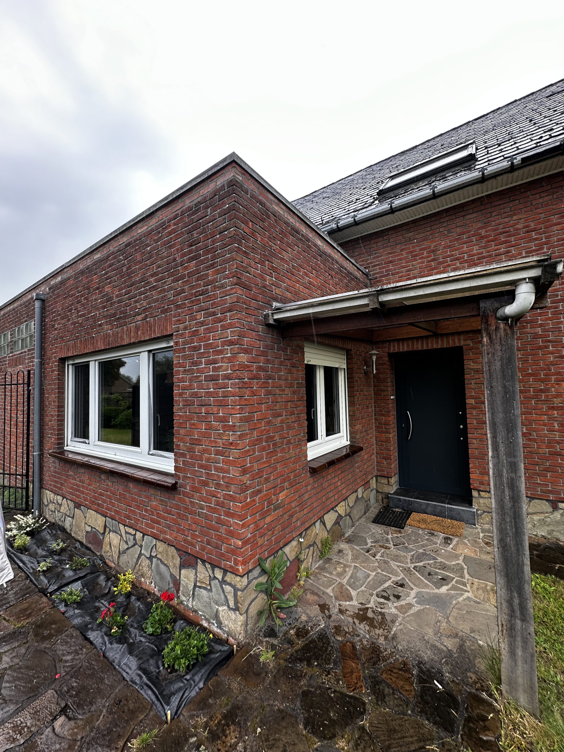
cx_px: 282
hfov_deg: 85.7
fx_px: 304
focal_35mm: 14
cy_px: 376
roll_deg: +1.3
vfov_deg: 102.1
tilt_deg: +3.1
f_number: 2.2
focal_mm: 2.22
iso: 40
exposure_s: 1/187
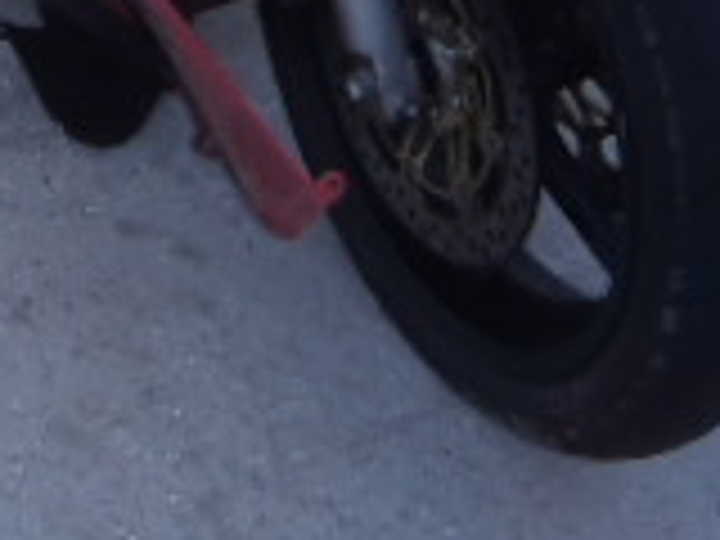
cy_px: -490
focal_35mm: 112
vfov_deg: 12.0
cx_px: 14
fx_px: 2330
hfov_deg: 17.2
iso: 80
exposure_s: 1/200
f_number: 4.5
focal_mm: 5
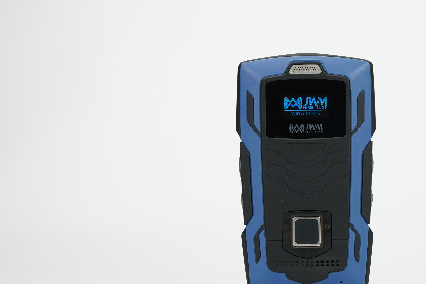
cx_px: 320
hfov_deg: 25.1
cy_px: 168
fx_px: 947
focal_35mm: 80
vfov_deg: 17.1
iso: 250
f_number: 8
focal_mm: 45
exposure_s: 1/60
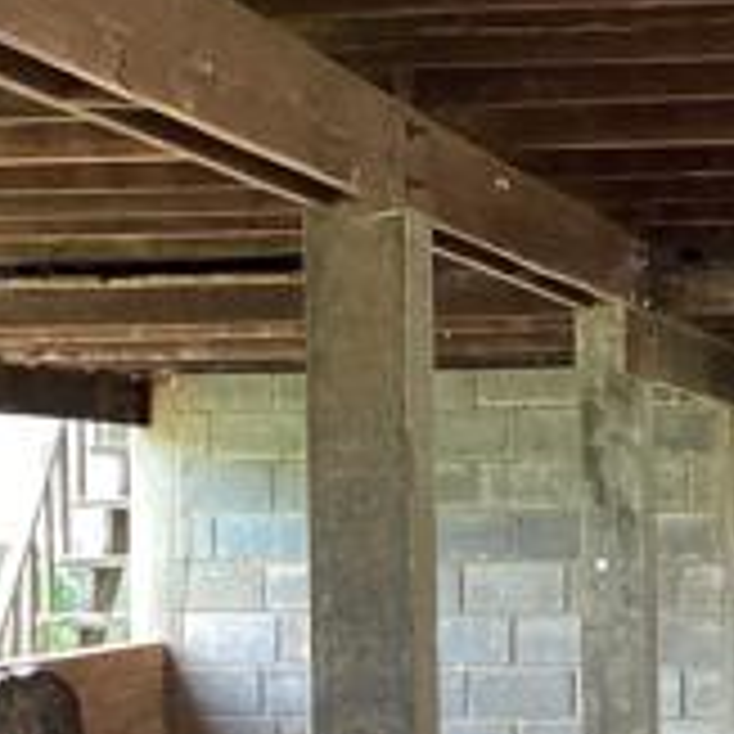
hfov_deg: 15.5
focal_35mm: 111
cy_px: 552
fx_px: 2663
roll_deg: +0.0
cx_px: 639
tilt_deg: -0.6
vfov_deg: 15.6
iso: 80
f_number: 2.4
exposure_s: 1/120
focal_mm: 3.3
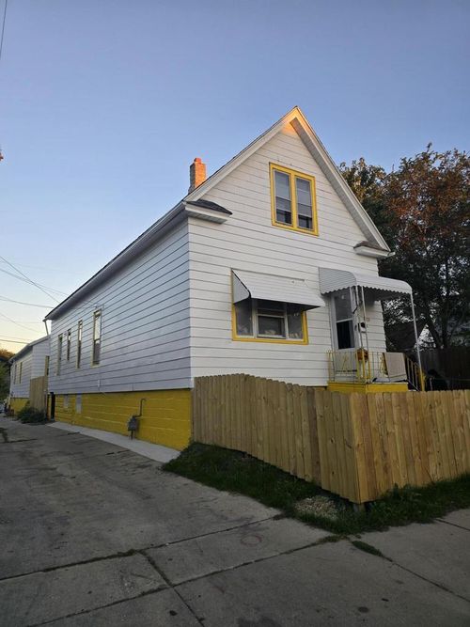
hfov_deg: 58.9
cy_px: 314
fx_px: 417
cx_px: 235
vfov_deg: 73.9
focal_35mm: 23
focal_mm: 6.3
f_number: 1.7
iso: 40
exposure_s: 1/180
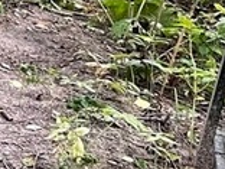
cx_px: -453
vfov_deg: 8.4
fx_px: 1111
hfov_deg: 9.2
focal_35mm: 171
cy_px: -124
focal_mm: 4.2
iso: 125
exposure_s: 1/74
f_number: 1.6
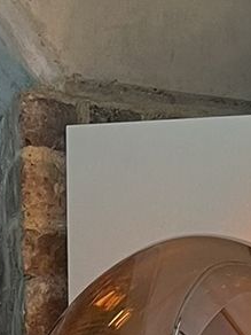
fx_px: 1470
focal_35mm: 152
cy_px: 704
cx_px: 661
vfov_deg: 11.5
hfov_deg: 8.6
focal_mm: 5.1
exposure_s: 1/50
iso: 125
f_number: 1.6
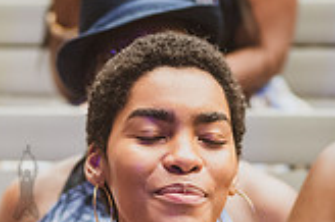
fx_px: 3765
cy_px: 420
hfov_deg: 5.1
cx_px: -14
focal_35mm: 405
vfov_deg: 3.4
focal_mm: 100
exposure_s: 1/320
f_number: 4
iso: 3200
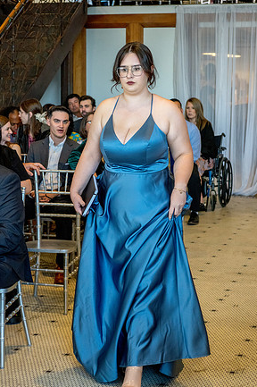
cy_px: 195
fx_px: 558
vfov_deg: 38.2
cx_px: 132
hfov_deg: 26.0
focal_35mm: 52
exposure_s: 1/200
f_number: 2.8
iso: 2000
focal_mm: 50
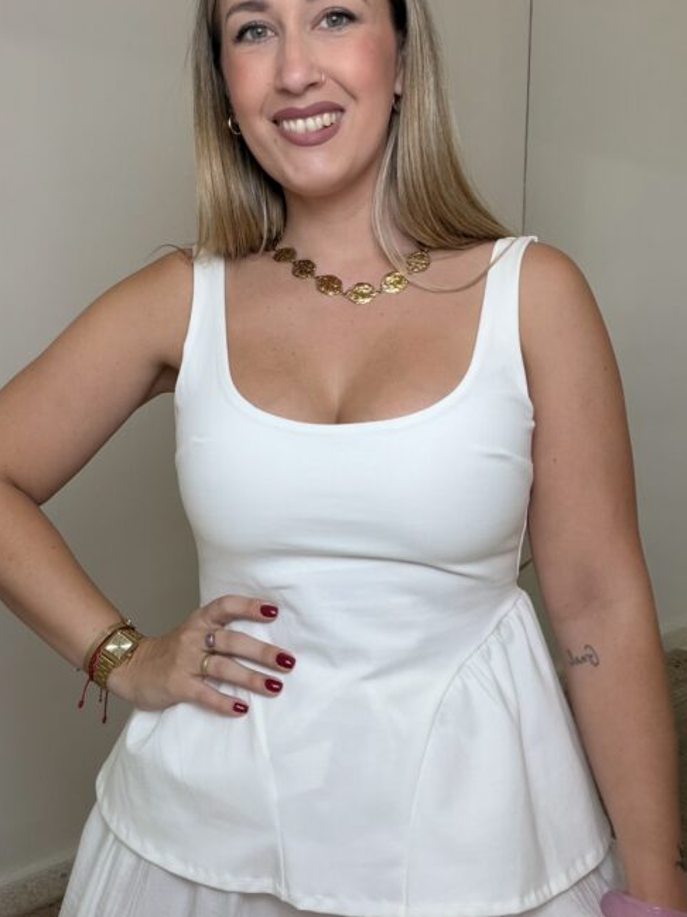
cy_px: 441
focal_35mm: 37
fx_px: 980
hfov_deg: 38.5
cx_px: 280
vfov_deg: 50.2
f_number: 1.9
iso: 80
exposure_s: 1/73
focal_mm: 2.71
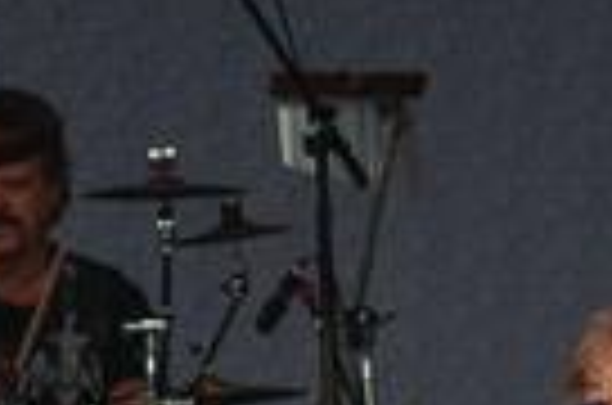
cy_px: 446
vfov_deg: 1.0
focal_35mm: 1352
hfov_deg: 1.5
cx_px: 760
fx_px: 22930
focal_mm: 170
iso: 200
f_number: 4
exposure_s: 1/160
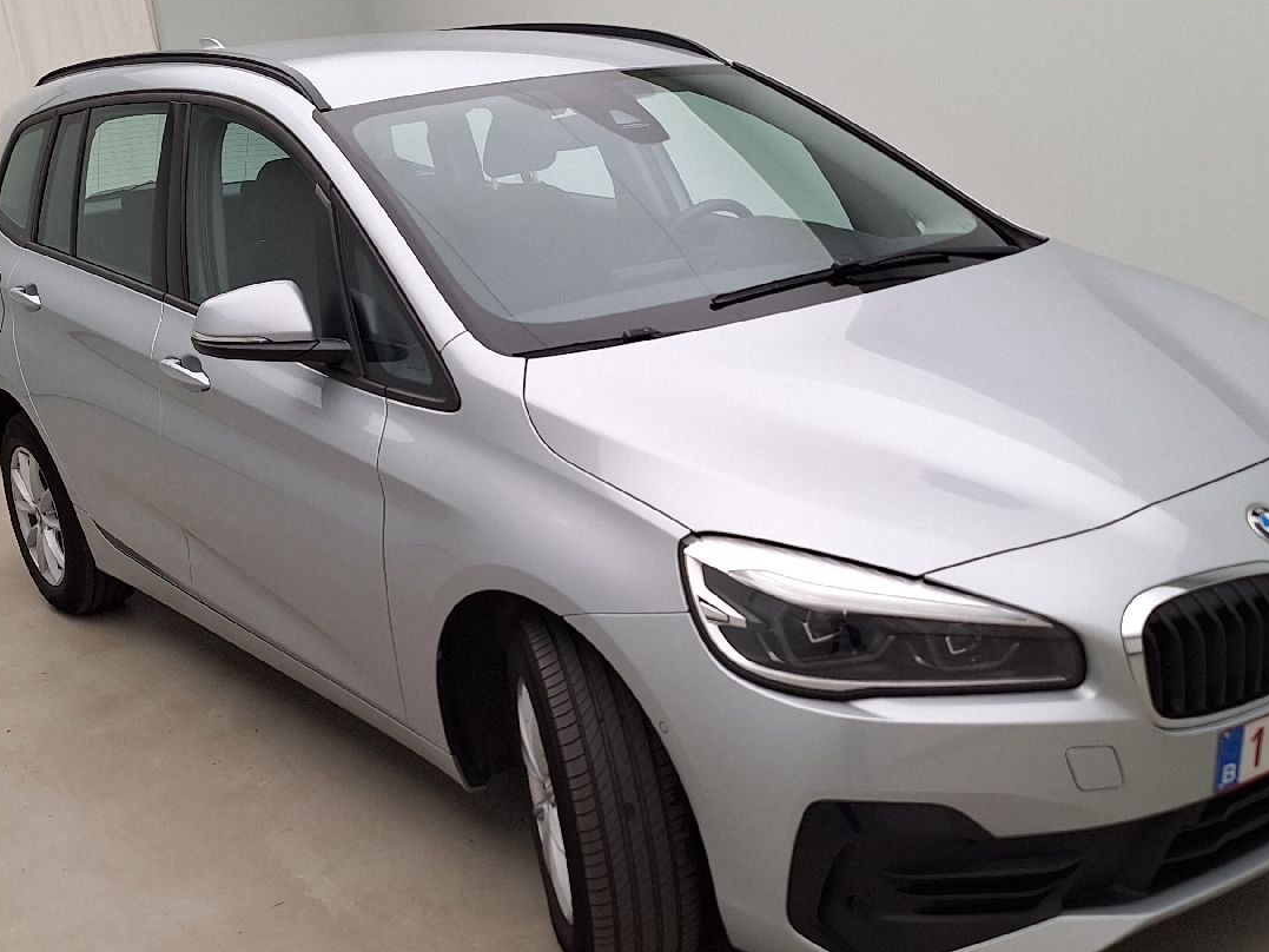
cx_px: 595
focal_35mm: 41
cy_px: 520
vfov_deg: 35.1
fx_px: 1503
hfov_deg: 45.7
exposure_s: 1/117
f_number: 1.8
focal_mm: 5.54
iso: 40
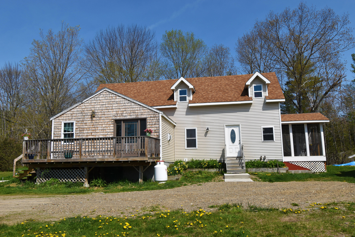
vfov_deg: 43.6
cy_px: 118
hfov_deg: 61.9
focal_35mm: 30
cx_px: 178
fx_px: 296
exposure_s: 1/400
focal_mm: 20
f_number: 8
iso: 100
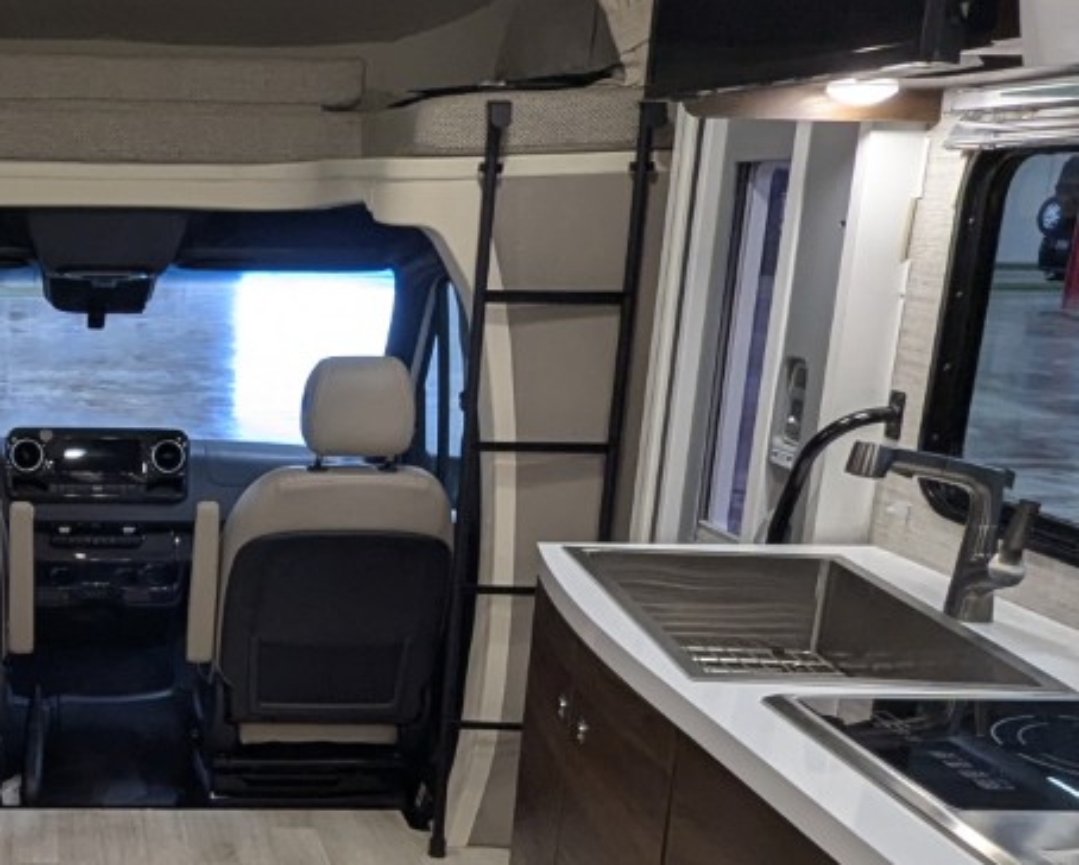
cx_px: 75
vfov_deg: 31.0
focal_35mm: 48
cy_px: 630
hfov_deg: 36.0
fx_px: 1534
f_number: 2.2
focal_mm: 2.35
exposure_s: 1/97.1
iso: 212
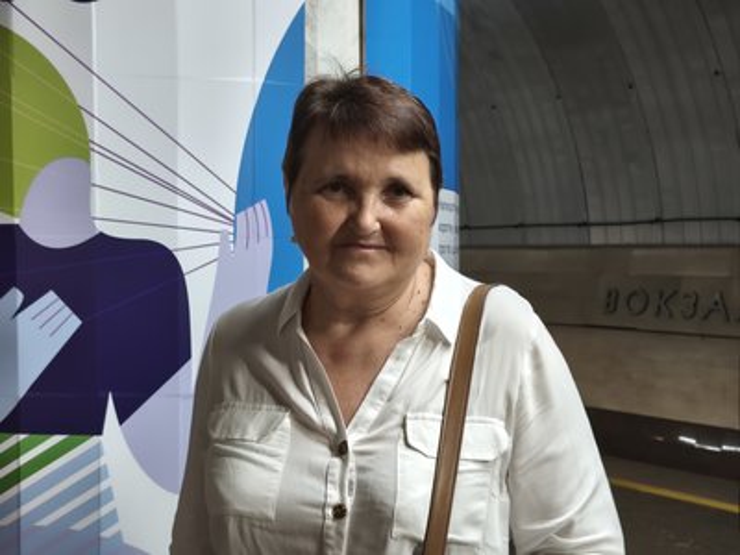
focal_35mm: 45
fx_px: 962
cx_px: 370
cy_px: 278
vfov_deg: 32.2
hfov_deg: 42.1
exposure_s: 1/50
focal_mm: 5.35
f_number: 1.7
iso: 640
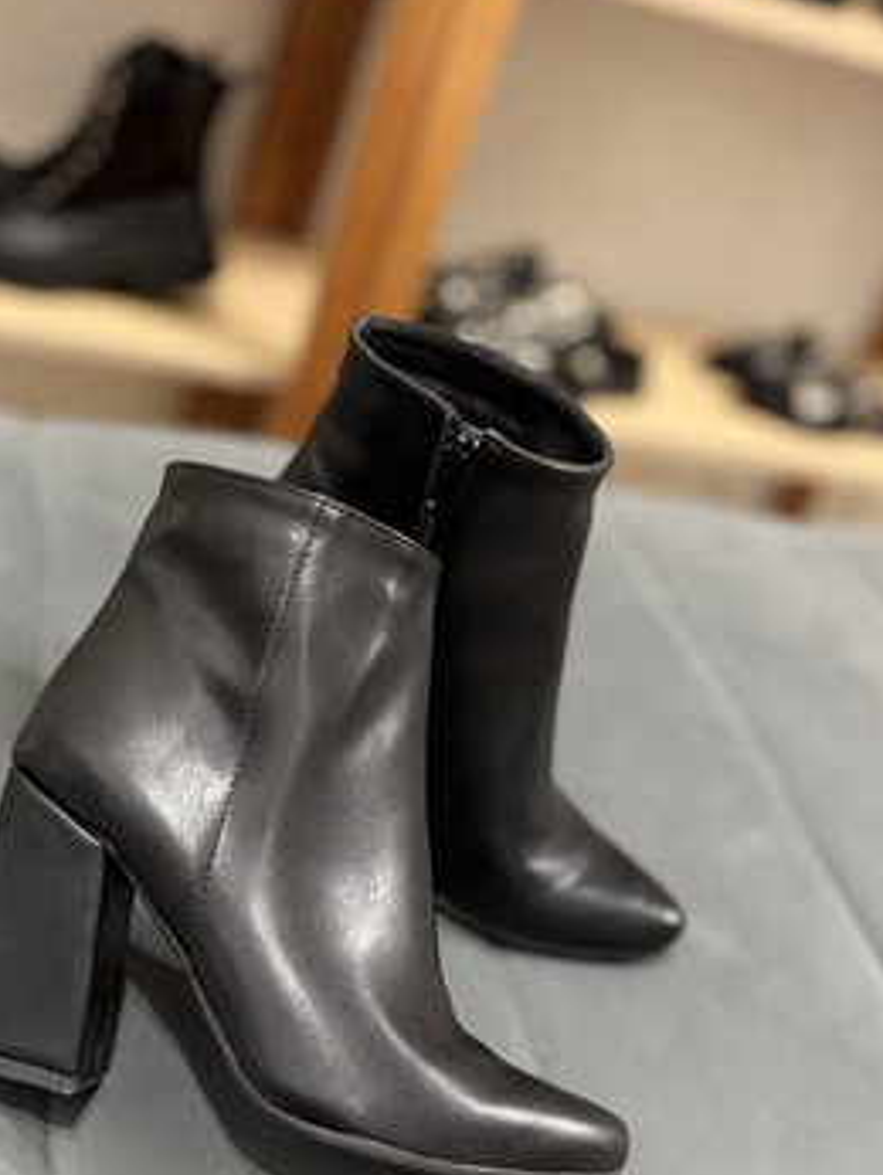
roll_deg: -19.5
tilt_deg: -36.6
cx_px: 343
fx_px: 1359
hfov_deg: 35.8
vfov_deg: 46.4
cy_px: 722
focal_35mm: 40
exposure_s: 1/25
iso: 500
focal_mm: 5.96
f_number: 1.6
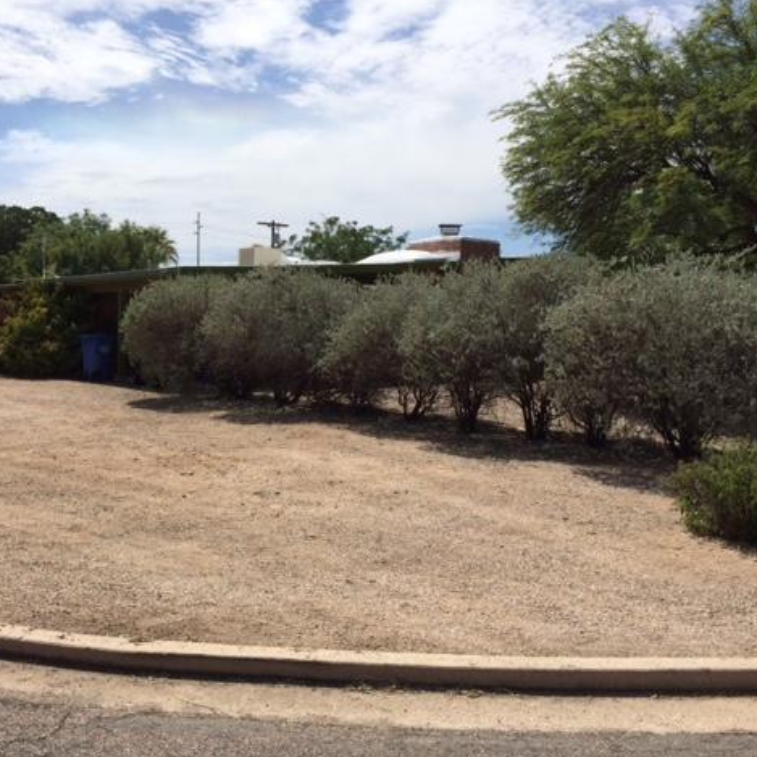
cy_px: 378
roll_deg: -0.6
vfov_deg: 47.2
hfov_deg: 47.0
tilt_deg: -3.6
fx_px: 866
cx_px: 312
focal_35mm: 35
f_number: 2.2
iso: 32
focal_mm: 4.15
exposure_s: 1/4115
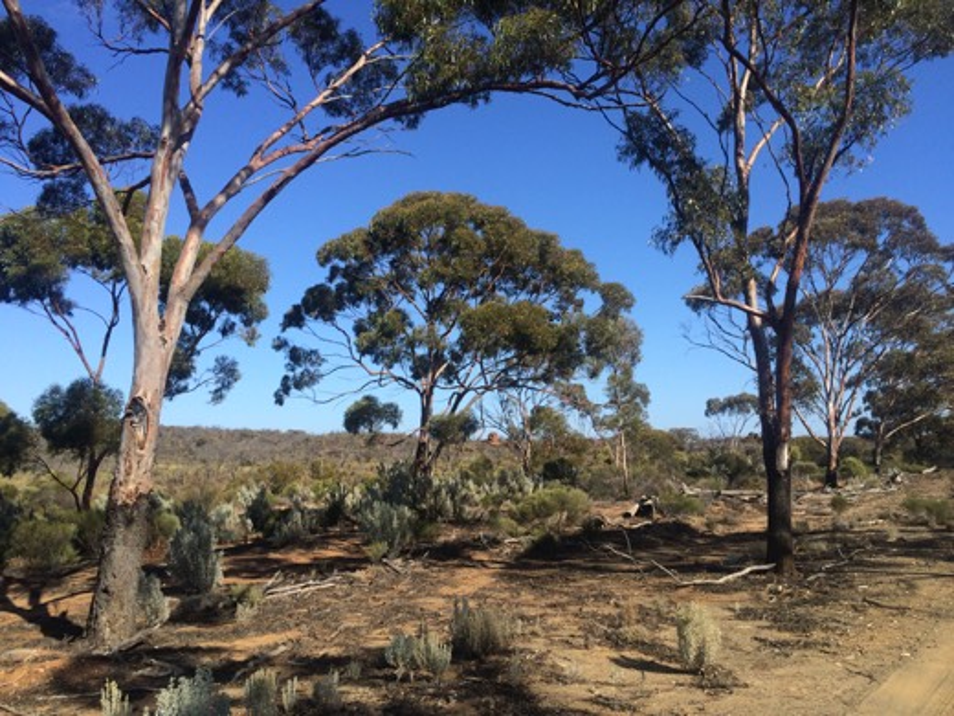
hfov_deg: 61.7
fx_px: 799
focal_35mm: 29
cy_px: 358
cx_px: 477
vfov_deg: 48.2
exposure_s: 1/1709
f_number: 2.2
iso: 32
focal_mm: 4.15
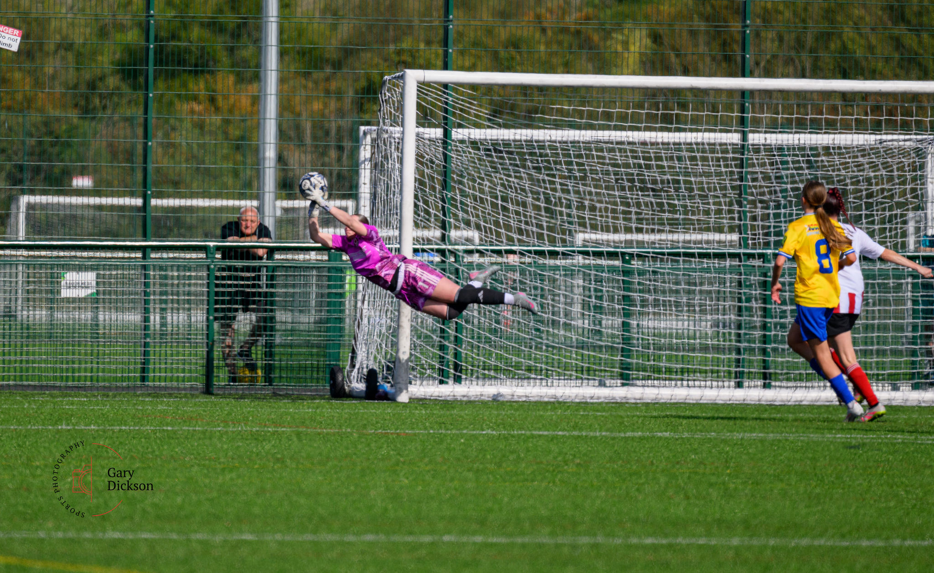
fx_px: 13861
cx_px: 424
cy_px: 279
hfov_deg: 3.9
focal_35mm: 547
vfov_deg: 2.4
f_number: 5.6
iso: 320
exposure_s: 1/2000
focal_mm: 400
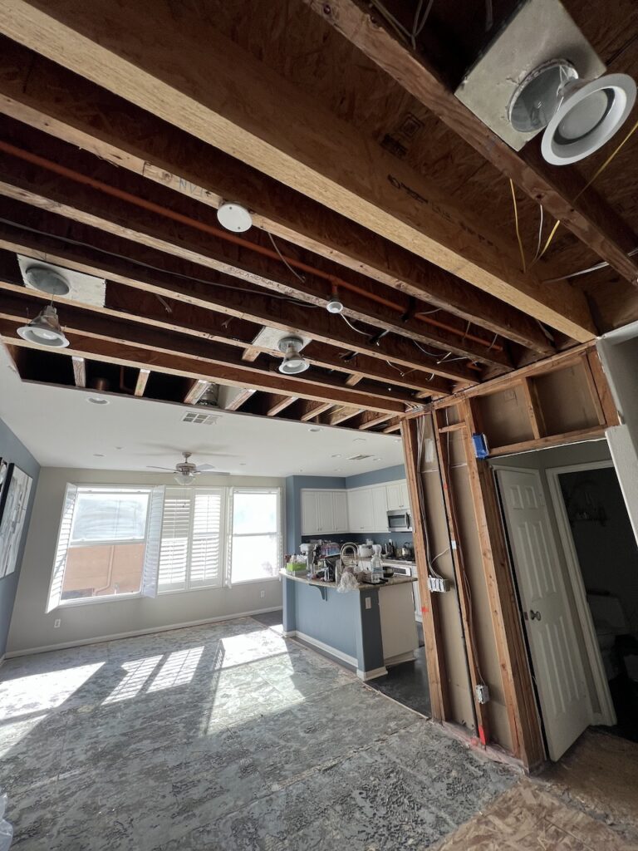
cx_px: 319
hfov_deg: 89.9
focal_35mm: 13
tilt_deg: +17.1
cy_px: 426
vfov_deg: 106.2
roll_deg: +2.1
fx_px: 319
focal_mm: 1.57
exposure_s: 1/99
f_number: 1.8
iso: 50
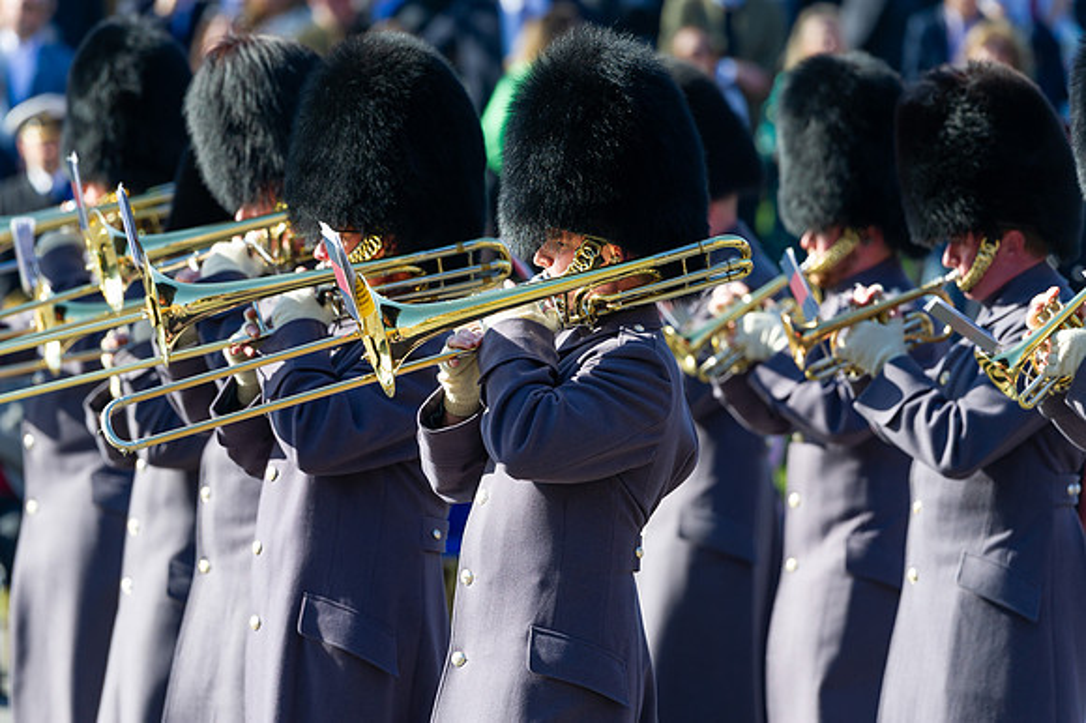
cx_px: 543
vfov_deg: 3.8
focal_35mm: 360
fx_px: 10853
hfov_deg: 5.7
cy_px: 362
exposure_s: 1/400
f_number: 5.6
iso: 200
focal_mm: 360
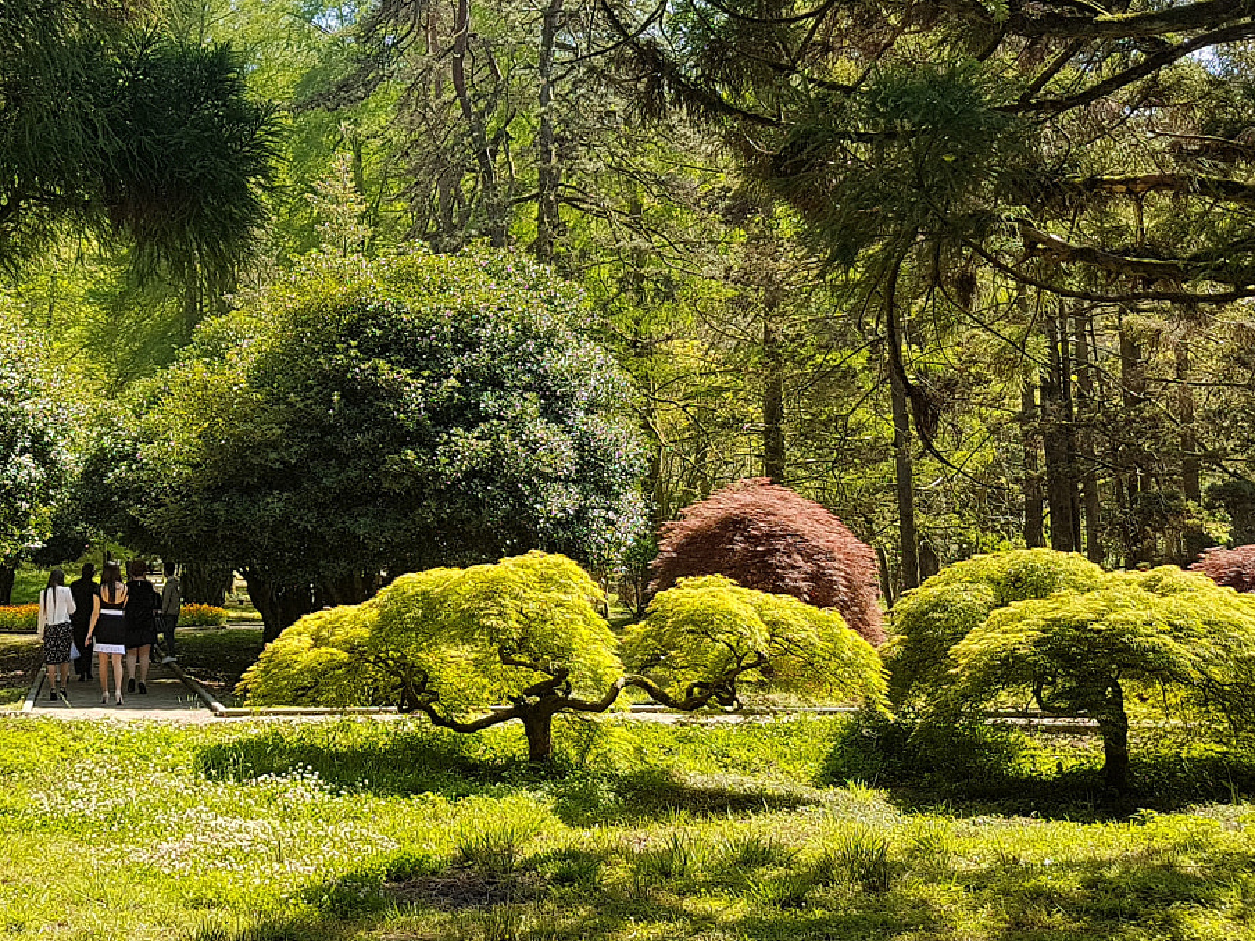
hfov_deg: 40.2
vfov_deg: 31.2
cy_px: 300
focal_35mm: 46
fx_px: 1668
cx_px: 329
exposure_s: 1/746
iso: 40
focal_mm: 4.2
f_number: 1.7
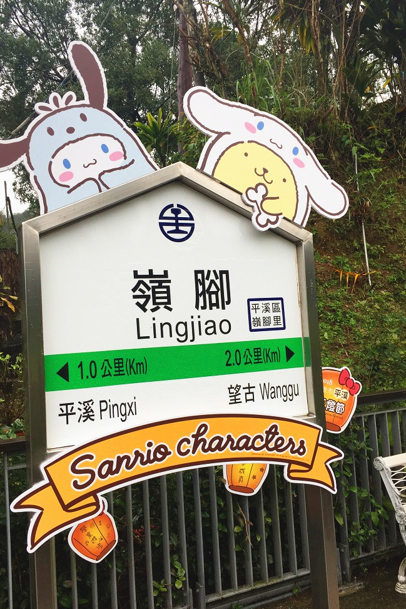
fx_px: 524
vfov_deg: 60.3
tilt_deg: +4.3
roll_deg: +4.0
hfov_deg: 42.3
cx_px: 184
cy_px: 312
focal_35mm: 31
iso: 40
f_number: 2.2
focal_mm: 4.15
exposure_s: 1/120
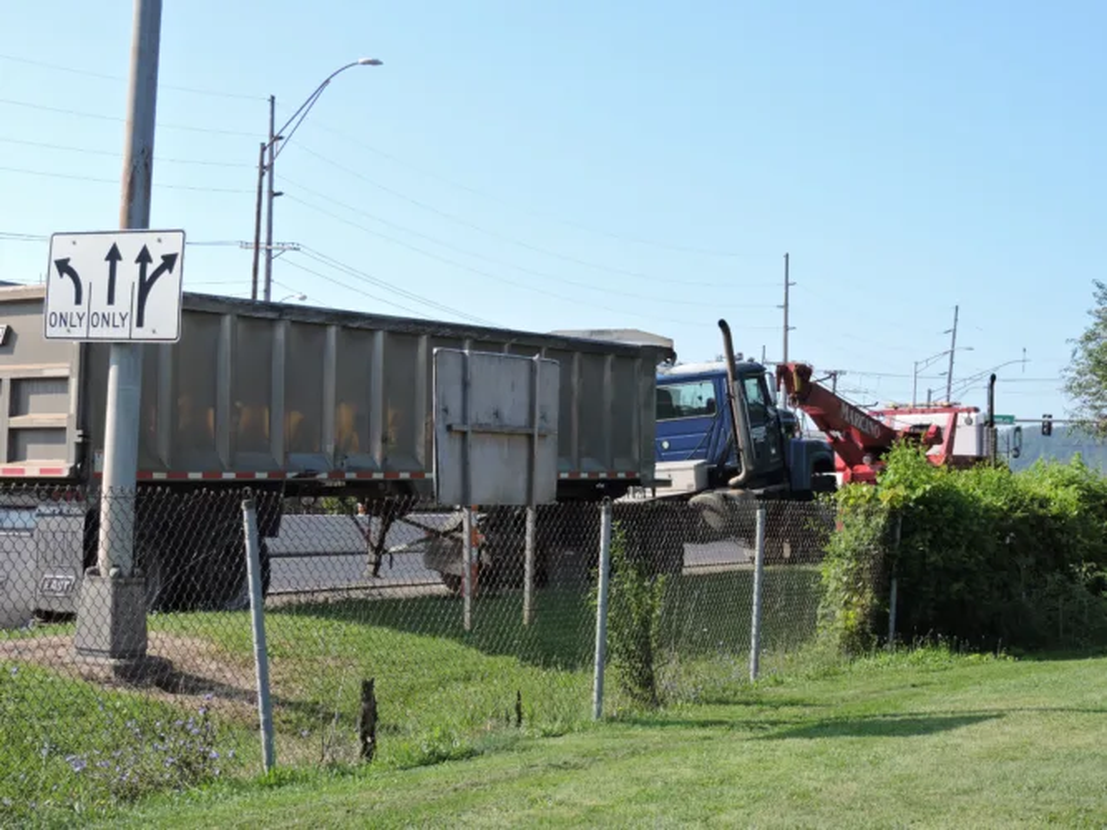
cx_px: 554
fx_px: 1918
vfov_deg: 24.4
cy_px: 415
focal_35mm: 60
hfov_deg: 32.2
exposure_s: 1/500
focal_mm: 10.7
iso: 100
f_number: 3.7
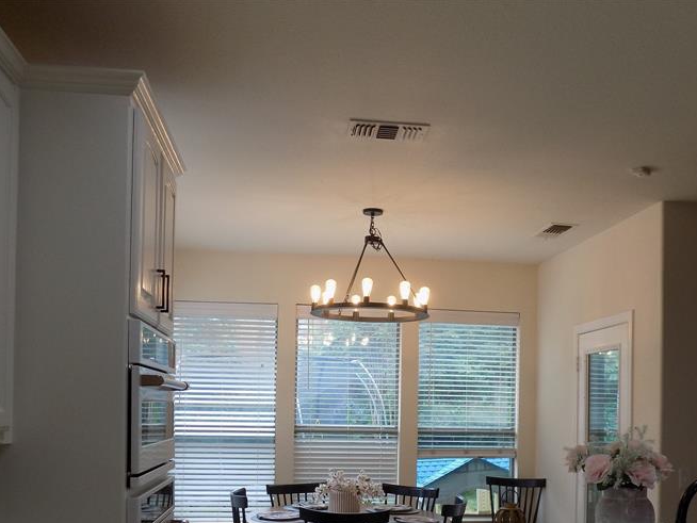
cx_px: 389
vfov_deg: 38.4
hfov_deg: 51.2
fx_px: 725
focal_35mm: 36
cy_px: 407
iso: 80
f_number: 3.1
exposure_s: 1/50
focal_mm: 4
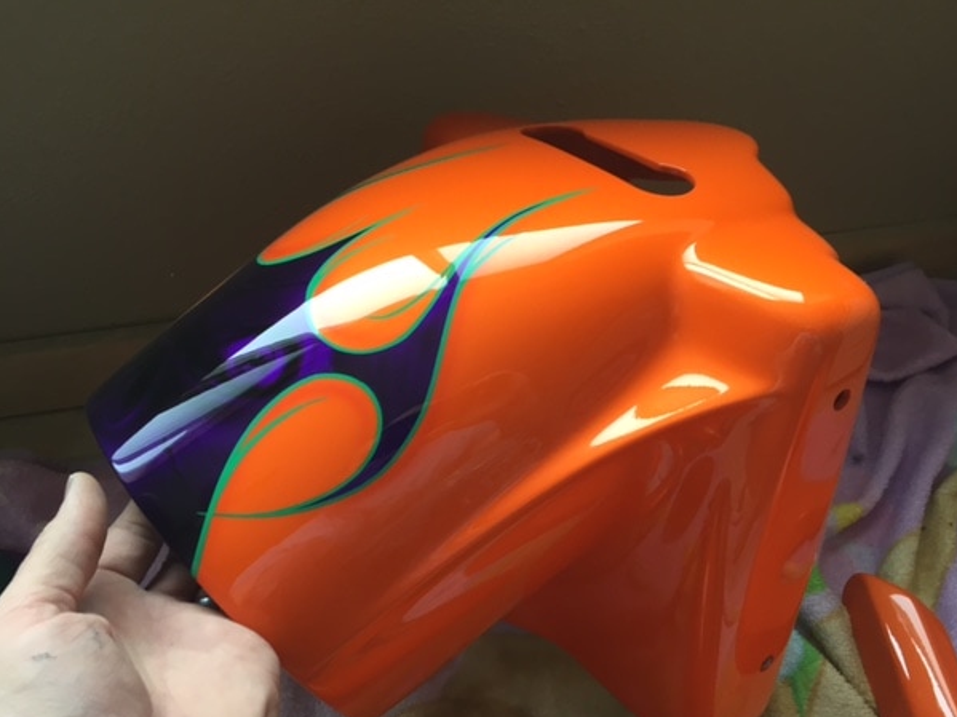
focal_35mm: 31
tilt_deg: -45.6
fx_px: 857
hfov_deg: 58.3
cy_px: 380
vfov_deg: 45.4
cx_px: 505
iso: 32
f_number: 2.2
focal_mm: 4.15
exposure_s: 1/30
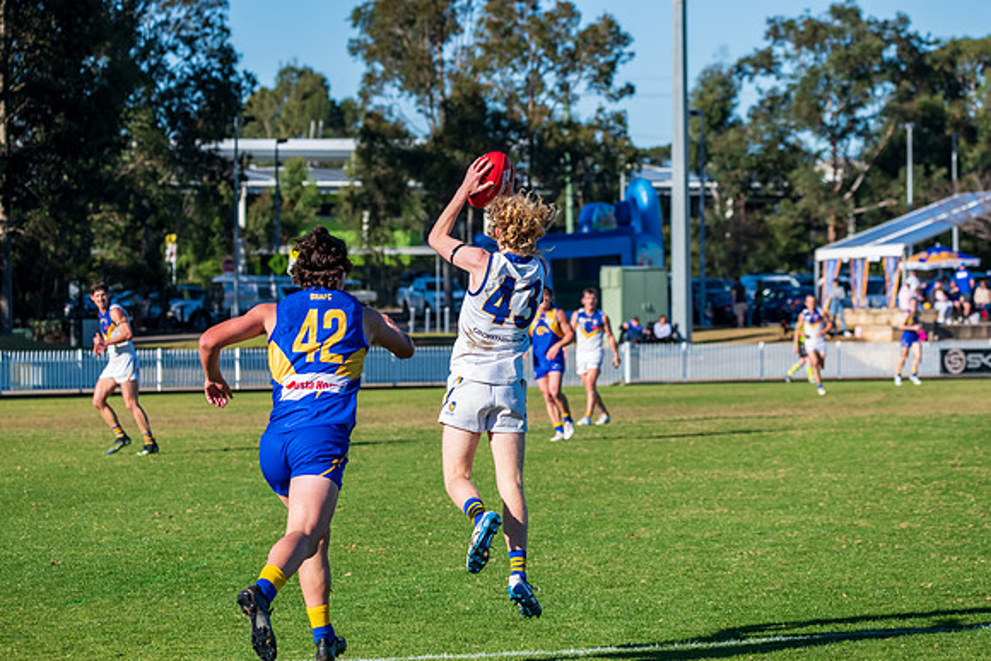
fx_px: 4130
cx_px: 496
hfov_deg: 13.7
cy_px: 330
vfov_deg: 9.2
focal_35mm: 150
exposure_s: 1/2500
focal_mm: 150
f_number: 8
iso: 800
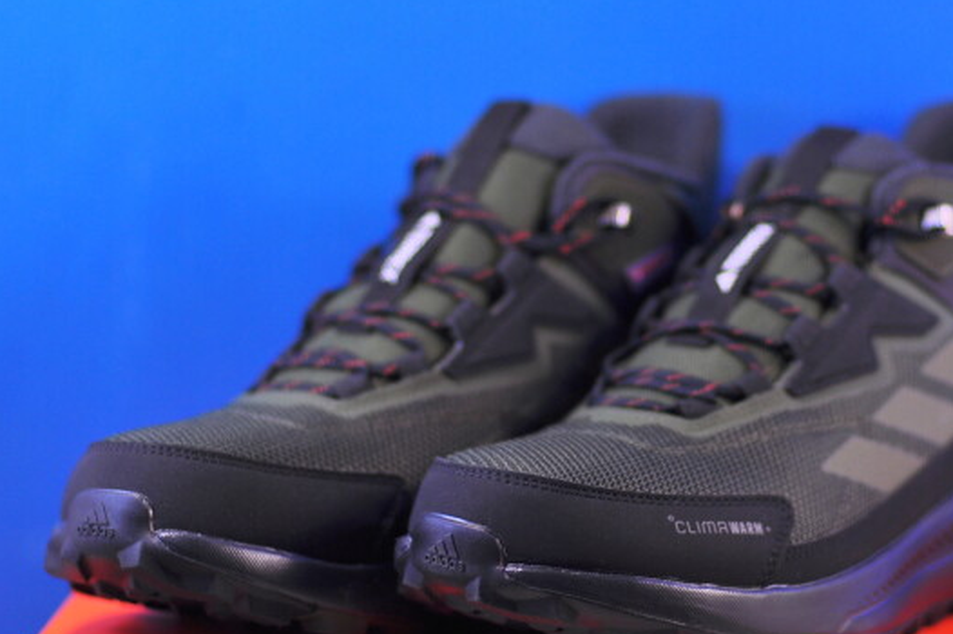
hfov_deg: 17.9
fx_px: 3016
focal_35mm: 114
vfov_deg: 12.0
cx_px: 598
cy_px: 271
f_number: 2
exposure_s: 1/320
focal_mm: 50
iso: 250
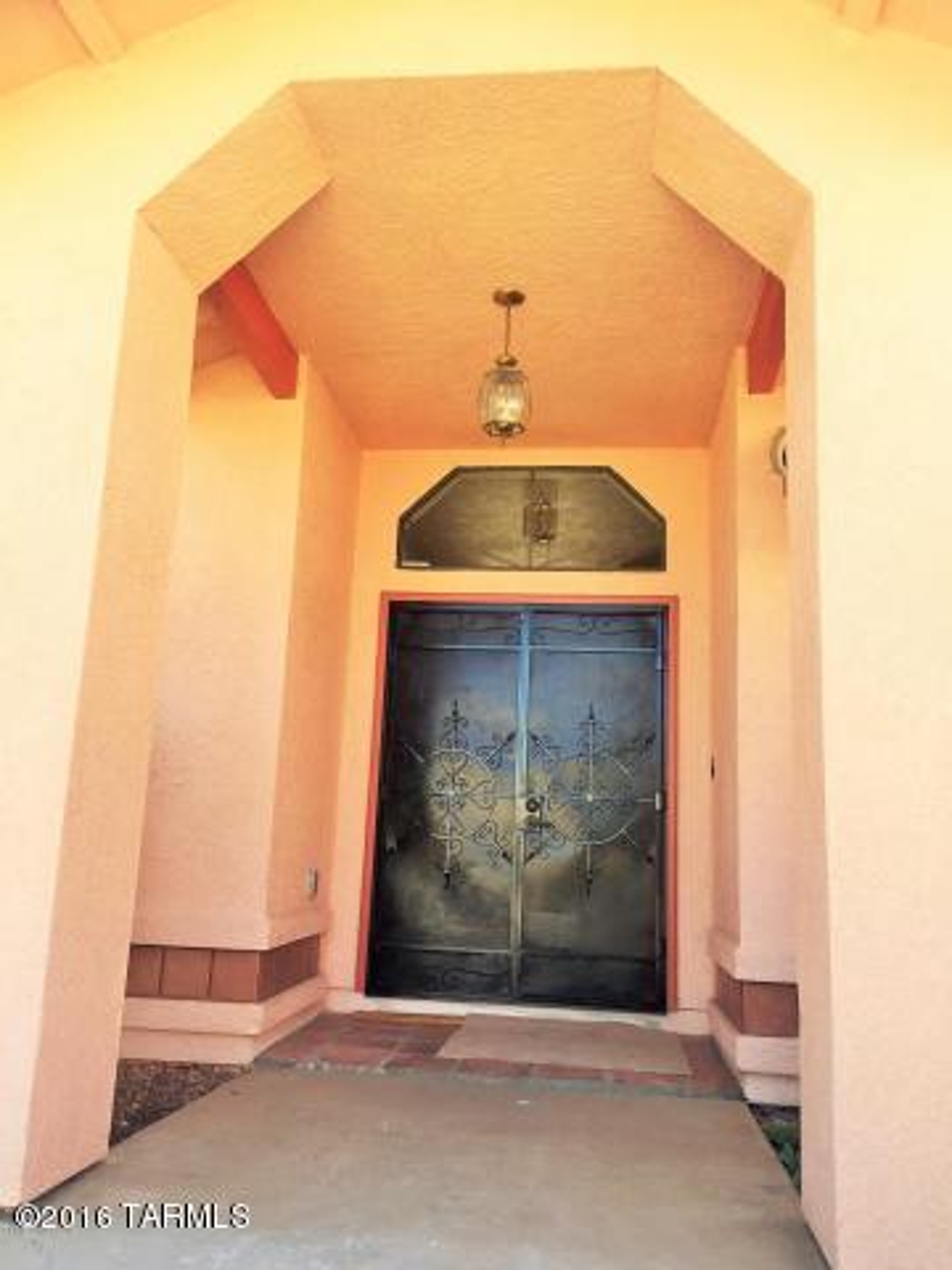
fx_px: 1063
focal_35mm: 29
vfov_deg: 61.7
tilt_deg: +13.2
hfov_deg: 48.2
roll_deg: -2.1
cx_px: 476
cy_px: 635
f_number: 2.2
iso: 32
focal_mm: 4.15
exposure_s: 1/388
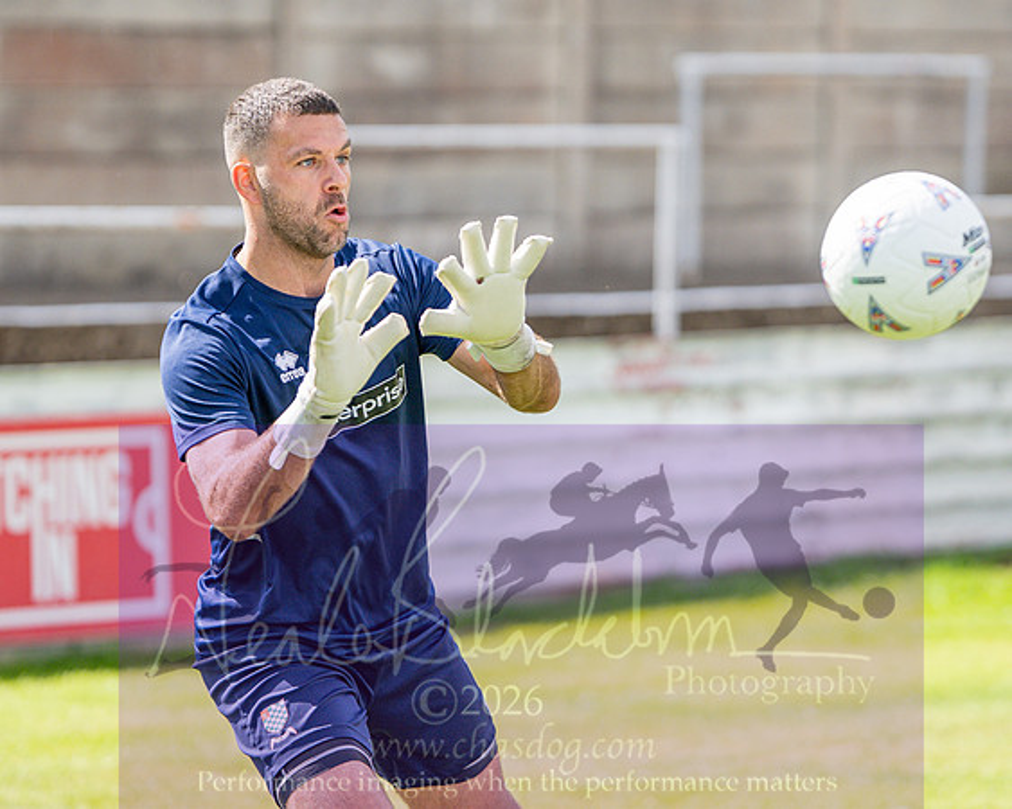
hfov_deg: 10.7
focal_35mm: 181
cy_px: 322
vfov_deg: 8.5
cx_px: 551
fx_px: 5425
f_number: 1.6
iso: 220
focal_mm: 85
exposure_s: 1/6400
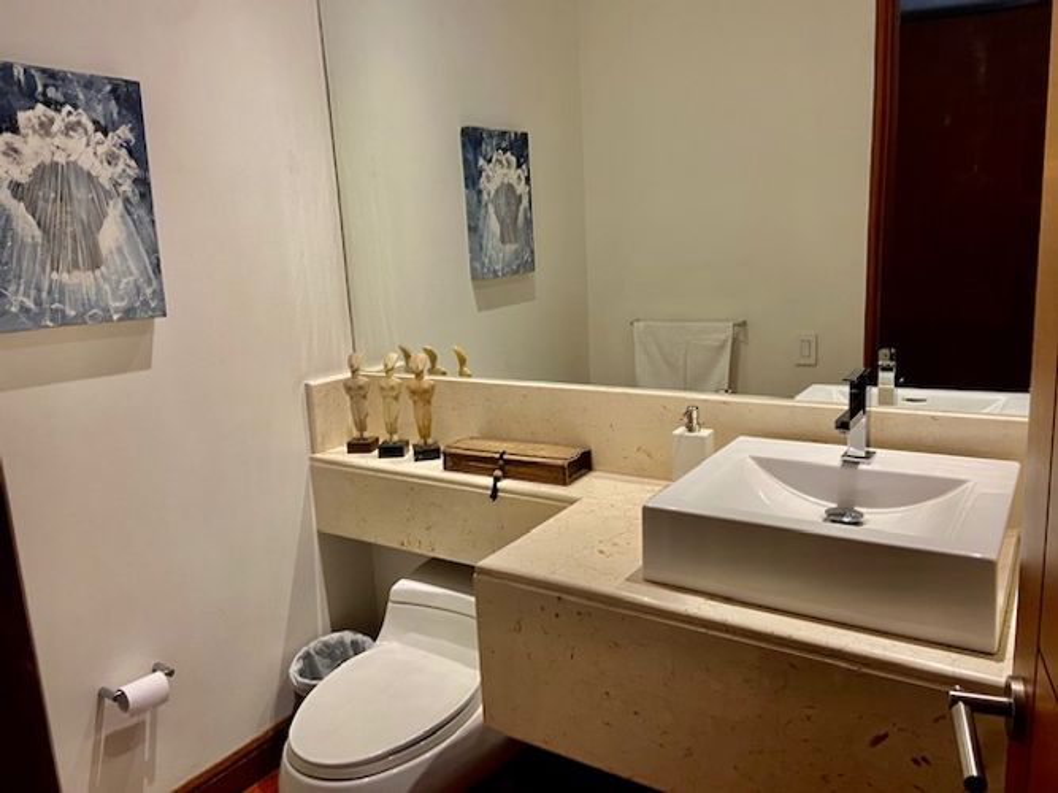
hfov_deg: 67.3
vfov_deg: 53.0
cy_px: 396
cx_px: 529
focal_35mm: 26
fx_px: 795
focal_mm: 4.25
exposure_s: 1/82
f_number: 1.8
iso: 125
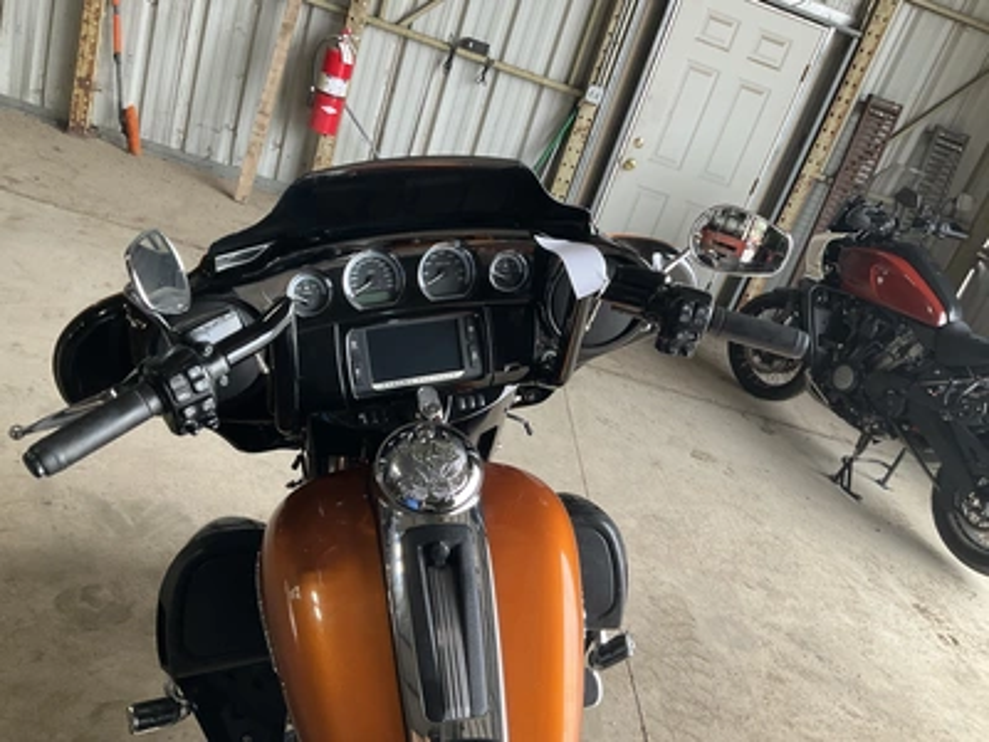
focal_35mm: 29
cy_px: 371
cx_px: 494
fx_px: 829
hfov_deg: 61.7
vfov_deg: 48.2
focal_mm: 3
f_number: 1.8
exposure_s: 1/122
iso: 50
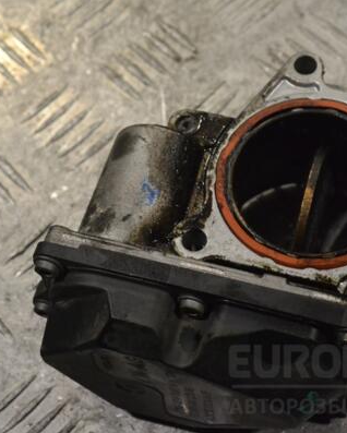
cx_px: 208
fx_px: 1090
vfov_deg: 22.5
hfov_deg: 18.1
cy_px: 216
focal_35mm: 85
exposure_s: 1/400
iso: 3200
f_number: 10
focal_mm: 40
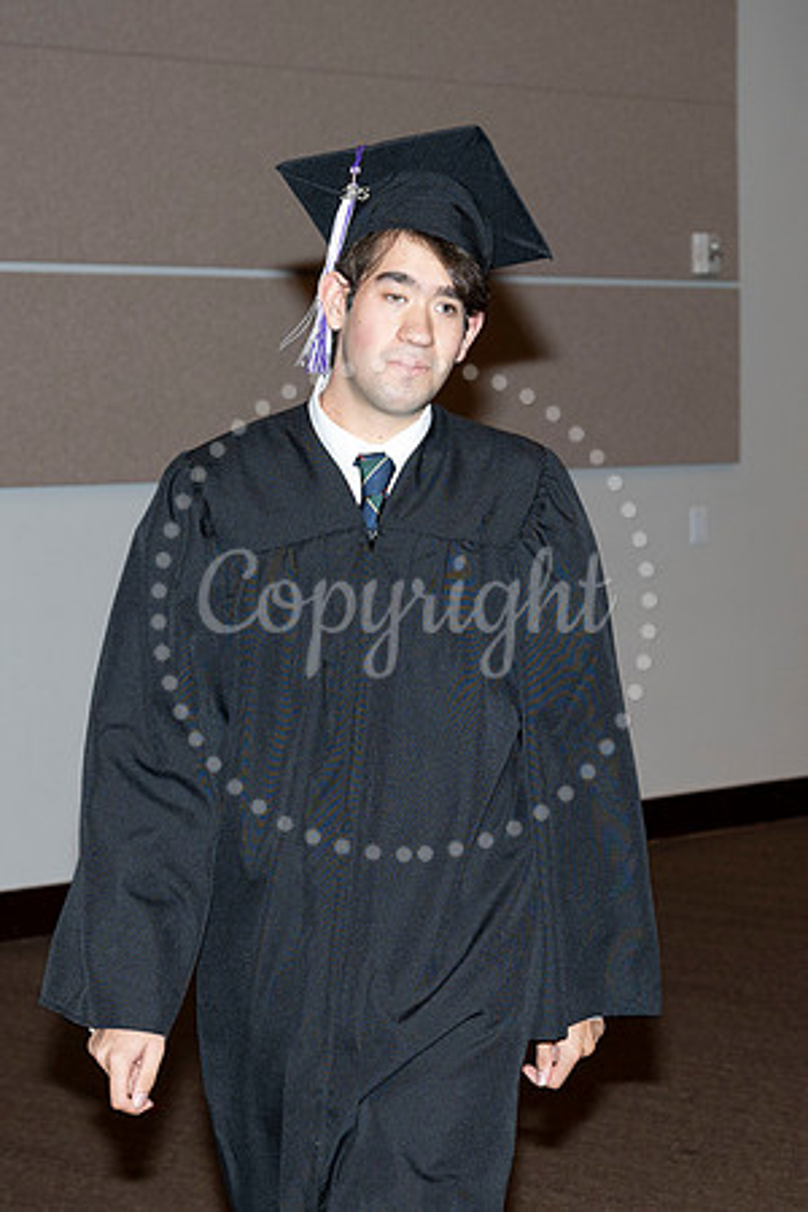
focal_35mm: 97
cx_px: 491
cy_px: 567
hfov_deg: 14.0
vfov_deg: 20.9
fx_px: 3279
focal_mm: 61
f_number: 5.6
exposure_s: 1/80
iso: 800
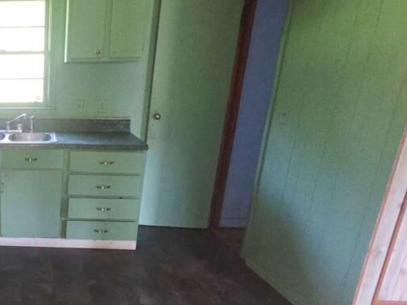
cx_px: -1
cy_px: 196
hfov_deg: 48.1
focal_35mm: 31
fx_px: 364
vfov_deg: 44.9
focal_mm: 2.2
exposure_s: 1/40
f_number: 2.2
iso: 320
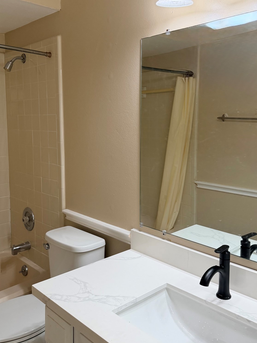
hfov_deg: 42.9
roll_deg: -0.7
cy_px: 154
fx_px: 327
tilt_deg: -5.9
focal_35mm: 33
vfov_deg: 55.2
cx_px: 125
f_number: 1.78
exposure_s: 1/217
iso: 160
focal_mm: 6.76
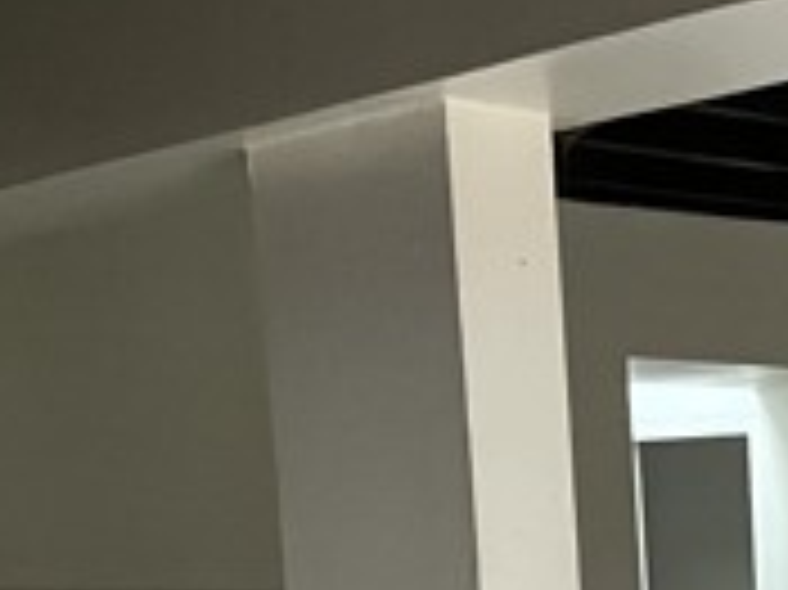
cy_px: 1189
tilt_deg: -13.9
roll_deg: -0.7
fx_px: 2707
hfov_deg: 14.8
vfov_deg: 11.2
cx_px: 1351
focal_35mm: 119
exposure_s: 1/58
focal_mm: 5.1
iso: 500
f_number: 1.6
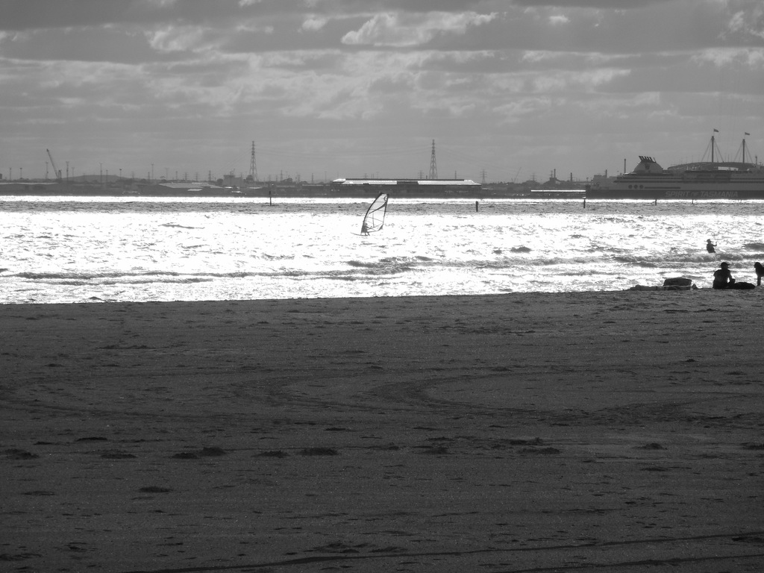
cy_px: 286
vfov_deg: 7.8
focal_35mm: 191
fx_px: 4216
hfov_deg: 10.4
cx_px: 382
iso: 80
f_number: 5.6
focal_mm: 34
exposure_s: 1/1500
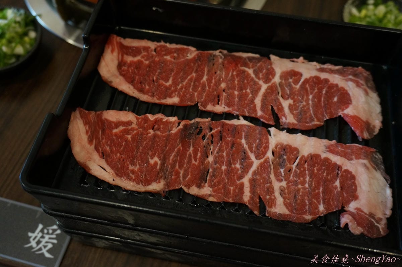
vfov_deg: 36.8
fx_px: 402
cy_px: 134
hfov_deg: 53.2
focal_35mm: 36
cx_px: 201
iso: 1250
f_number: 4.5
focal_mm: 24
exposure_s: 1/60
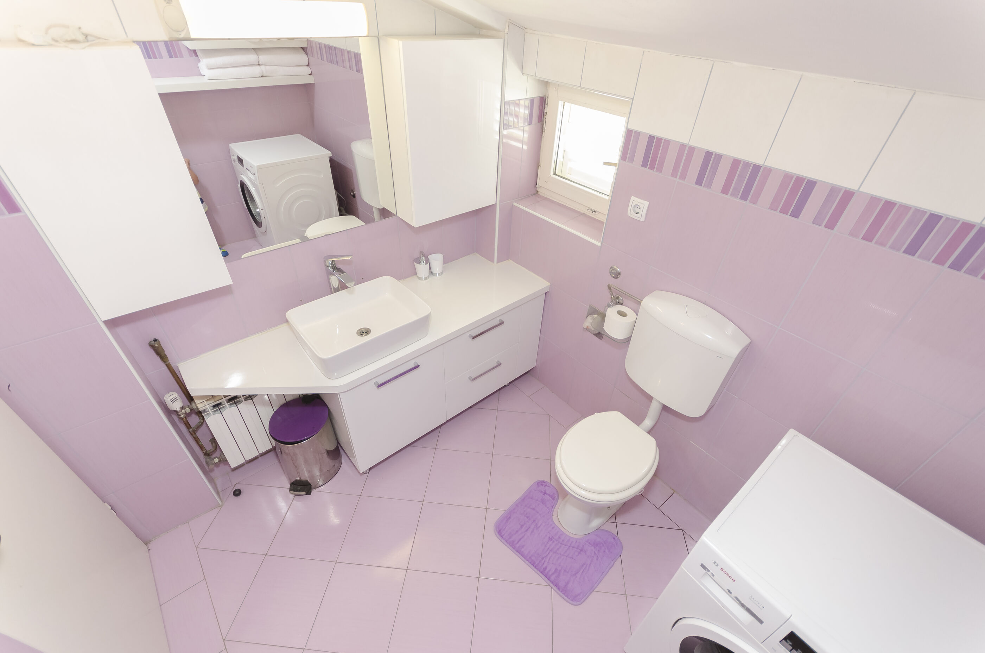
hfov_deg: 100.5
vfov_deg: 77.1
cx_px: 492
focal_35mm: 15
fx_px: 410
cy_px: 326
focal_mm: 10
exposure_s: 1/60
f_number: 4
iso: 1000
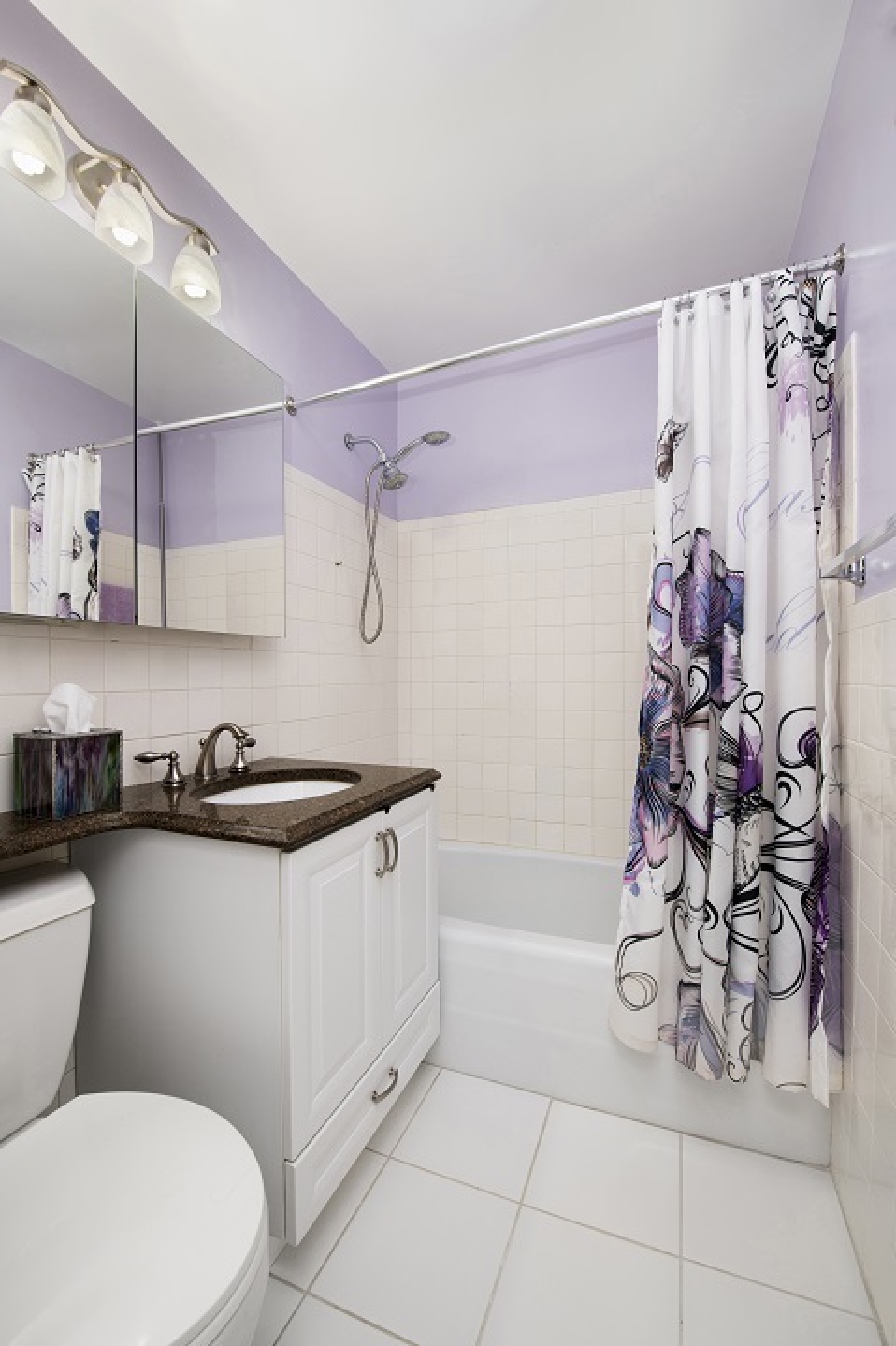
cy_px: 673
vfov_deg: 104.3
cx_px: 448
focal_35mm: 14
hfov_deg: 81.2
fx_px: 523
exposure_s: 1/15
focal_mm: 14
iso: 100
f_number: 8
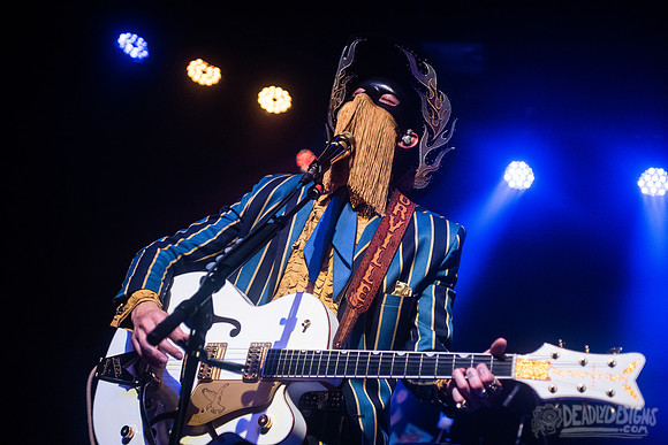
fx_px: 1076
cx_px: 334
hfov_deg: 34.5
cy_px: 222
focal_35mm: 58
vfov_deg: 23.4
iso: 3200
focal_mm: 58
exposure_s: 1/250
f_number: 3.2
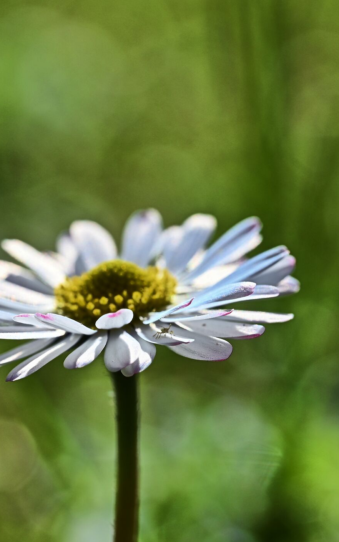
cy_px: 300
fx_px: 2690
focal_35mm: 182
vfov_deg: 11.5
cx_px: 114
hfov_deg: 7.2
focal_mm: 105
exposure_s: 1/200
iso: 100
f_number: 13
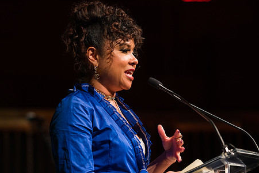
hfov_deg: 10.0
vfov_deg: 6.7
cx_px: 120
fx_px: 1482
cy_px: 99
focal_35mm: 206
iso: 1600
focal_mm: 160
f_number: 3.2
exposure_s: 1/320
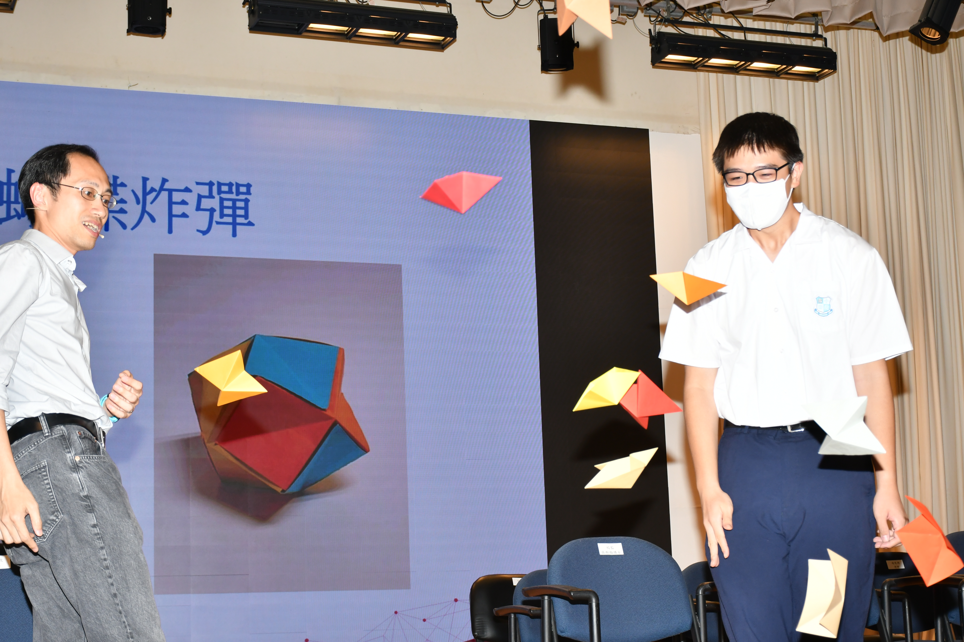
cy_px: 321
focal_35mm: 60
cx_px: 482
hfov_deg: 33.4
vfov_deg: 22.6
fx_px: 1607
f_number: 5.6
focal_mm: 40
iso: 500
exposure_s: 1/250
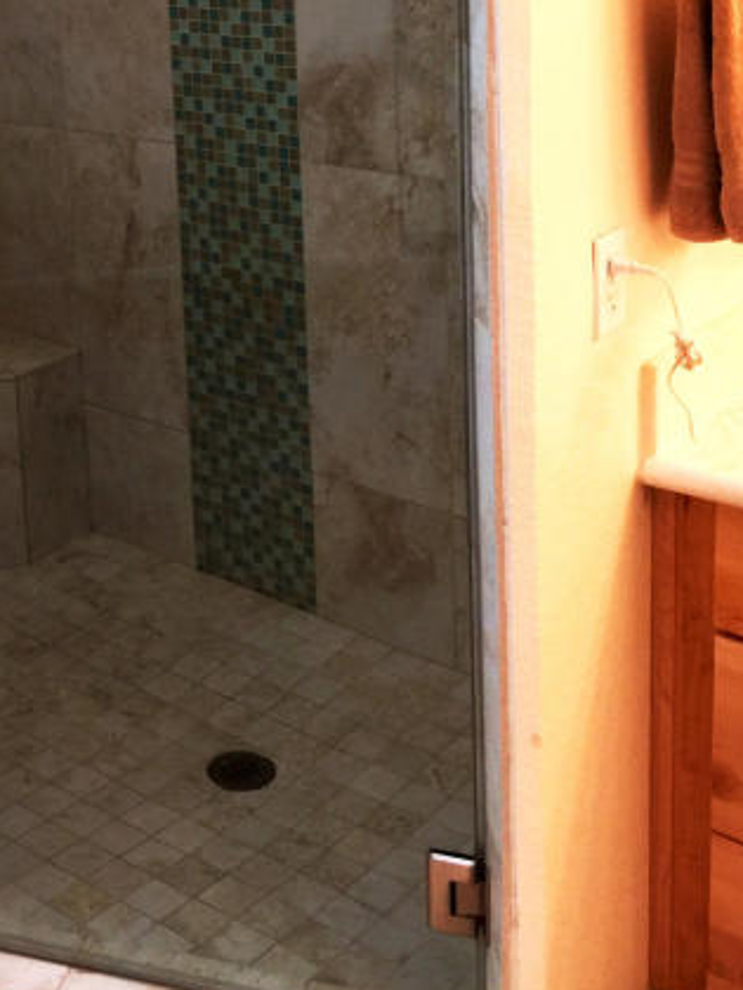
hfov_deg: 26.6
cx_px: 71
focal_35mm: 53
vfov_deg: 34.3
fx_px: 1517
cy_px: 111
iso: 40
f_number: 2.2
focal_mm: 4.15
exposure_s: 1/30
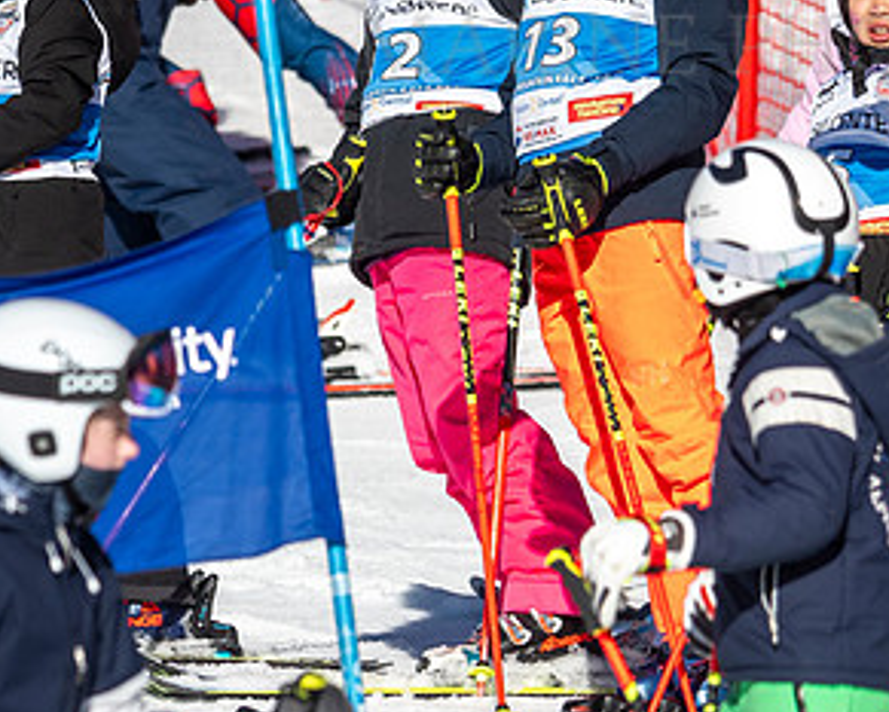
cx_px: 633
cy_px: 131
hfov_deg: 1.0
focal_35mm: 2025
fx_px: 53298
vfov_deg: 0.8
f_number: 8
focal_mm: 550
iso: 320
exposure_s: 1/2000
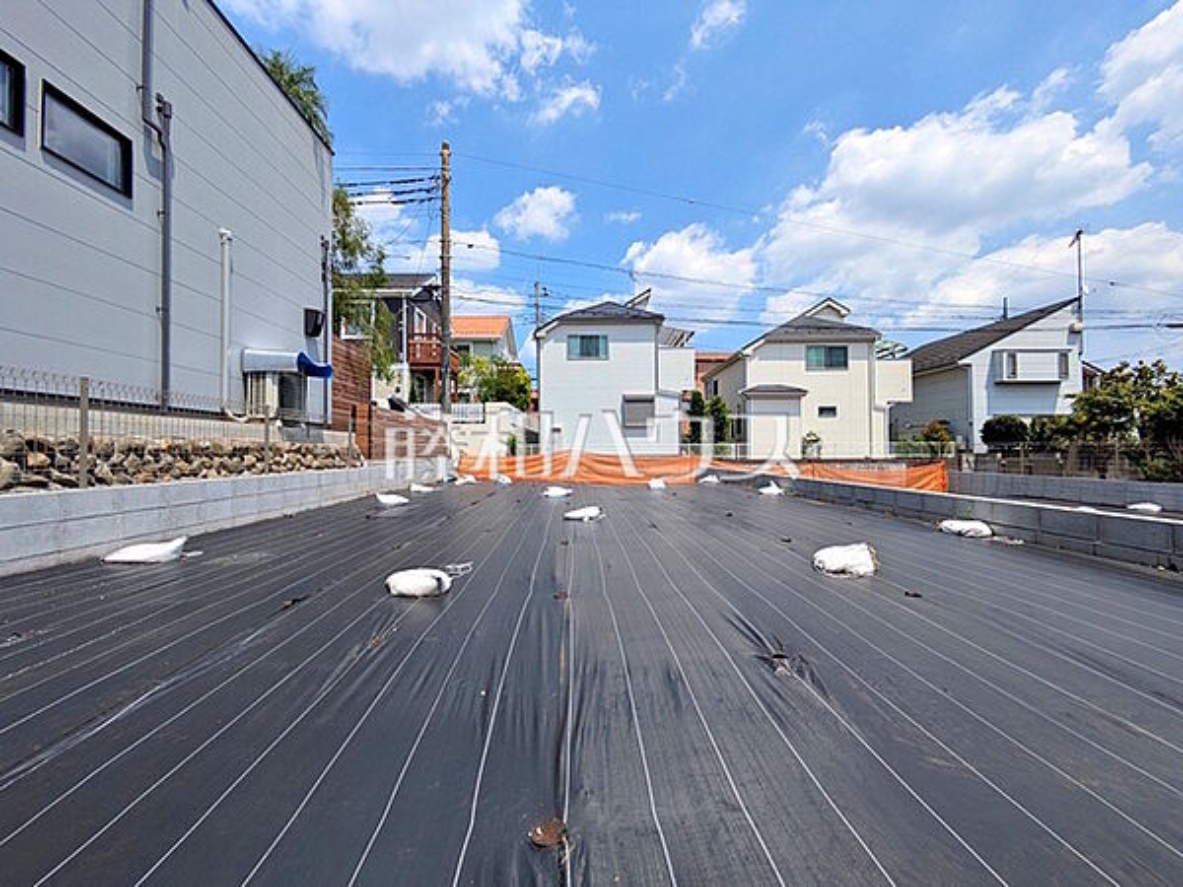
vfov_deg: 85.7
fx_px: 478
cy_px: 444
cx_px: 592
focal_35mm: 14
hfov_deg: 102.1
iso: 47
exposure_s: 1/2294
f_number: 2.2
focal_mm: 1.83
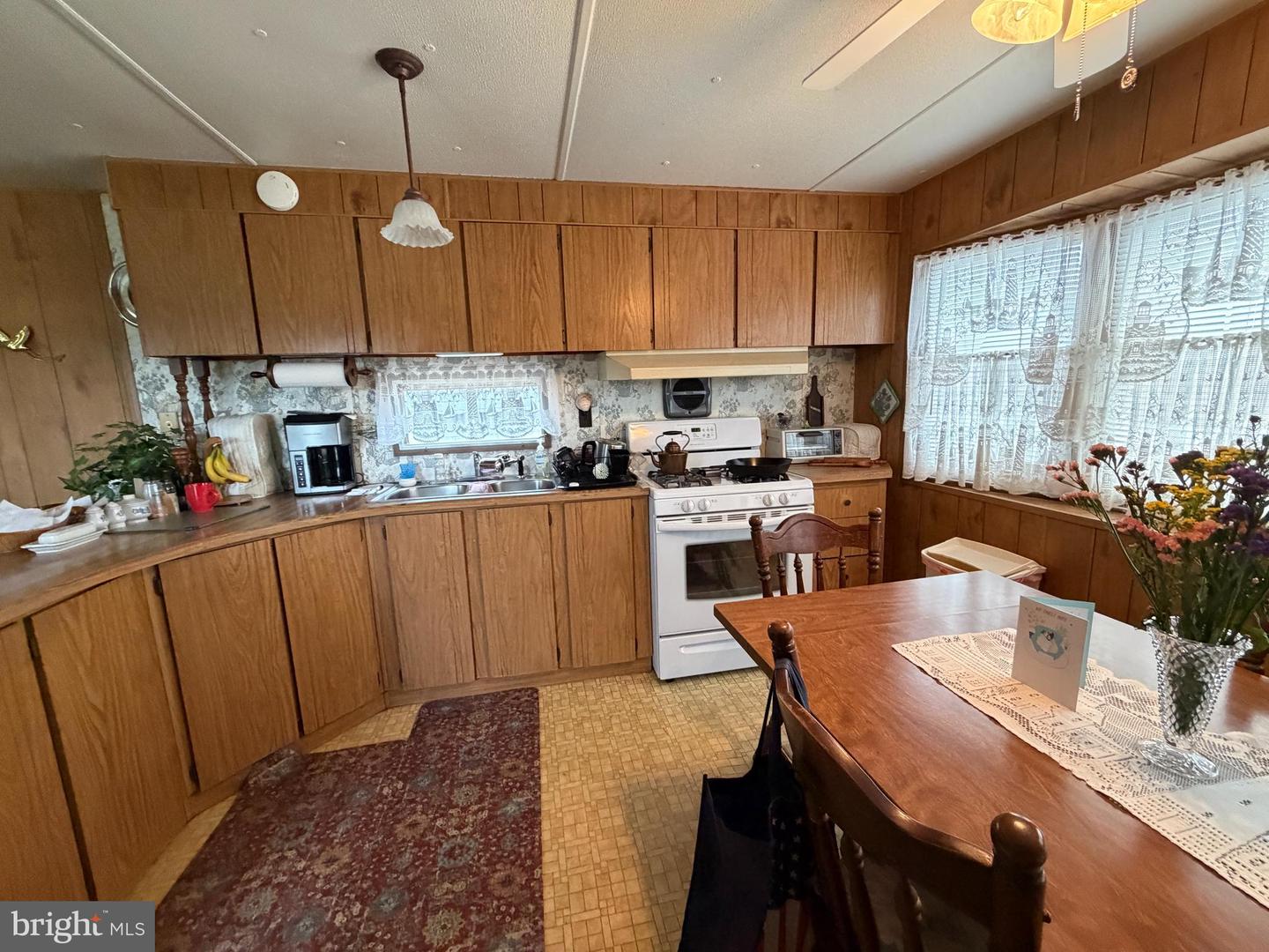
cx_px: 634
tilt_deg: -8.3
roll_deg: +2.8
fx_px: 513
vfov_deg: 85.7
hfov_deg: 102.1
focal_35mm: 14
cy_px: 476
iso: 500
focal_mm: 2.22
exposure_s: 1/60
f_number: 2.2
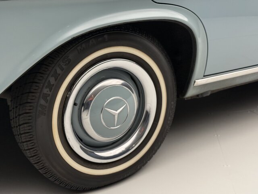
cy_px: 97
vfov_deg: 30.3
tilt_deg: -17.8
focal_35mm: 48
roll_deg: +2.4
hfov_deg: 39.7
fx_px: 358
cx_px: 129
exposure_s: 1/99
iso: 250
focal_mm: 6.76
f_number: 1.78
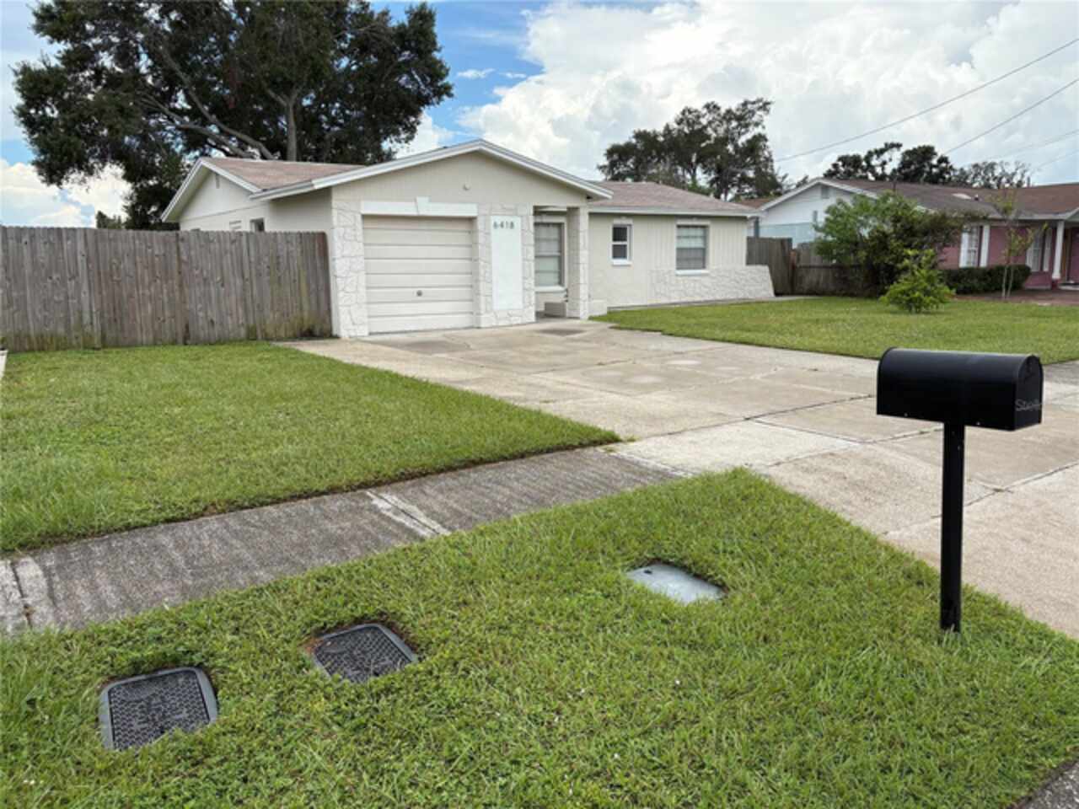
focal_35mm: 26
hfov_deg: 67.3
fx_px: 810
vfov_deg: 53.1
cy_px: 404
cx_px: 540
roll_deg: +1.3
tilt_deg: -8.4
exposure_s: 1/2639
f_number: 1.6
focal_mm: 5.96
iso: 64
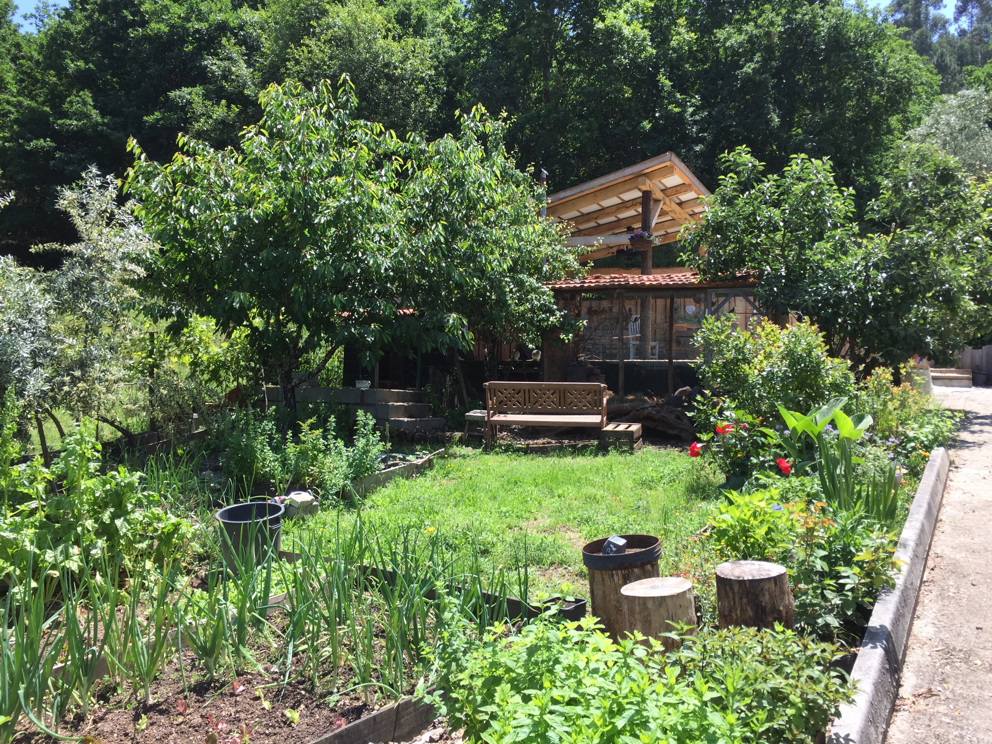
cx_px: 496
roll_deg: -1.9
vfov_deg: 48.2
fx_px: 831
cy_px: 372
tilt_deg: +2.0
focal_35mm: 29
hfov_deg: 61.7
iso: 32
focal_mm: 4.15
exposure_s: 1/694
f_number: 2.2
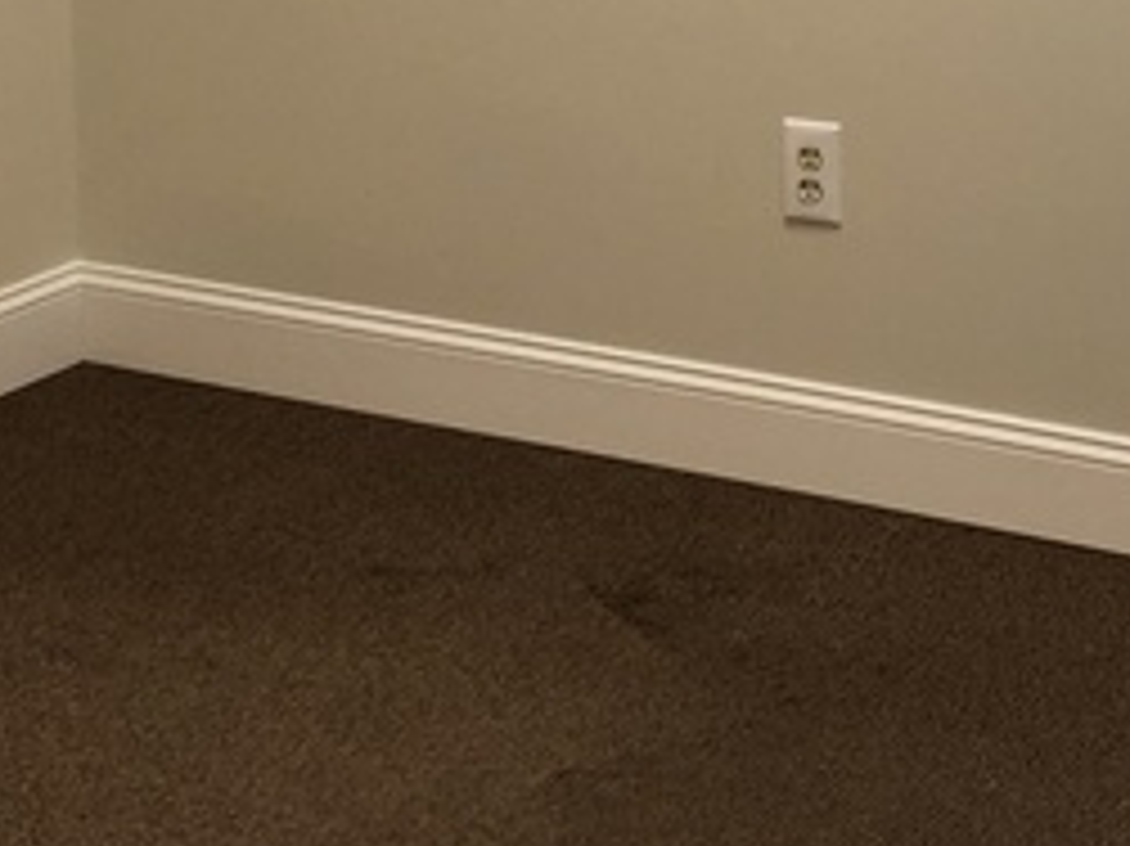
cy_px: -140
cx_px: 1121
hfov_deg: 17.9
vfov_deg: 13.5
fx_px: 3491
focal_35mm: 107
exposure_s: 1/63
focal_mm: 3.99
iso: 25
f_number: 1.8
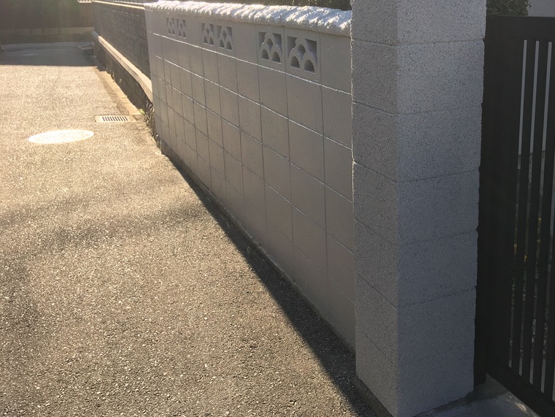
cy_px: 156
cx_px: 368
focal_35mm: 39
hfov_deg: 47.1
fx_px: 625
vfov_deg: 36.6
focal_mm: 4.15
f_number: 2.2
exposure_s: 1/425
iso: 25
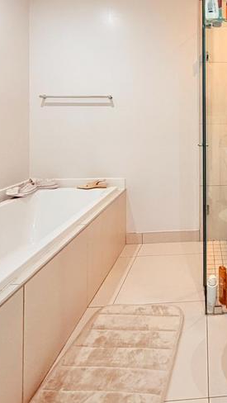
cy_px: 119
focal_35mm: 25
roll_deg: +0.6
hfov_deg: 40.8
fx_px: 267
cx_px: 222
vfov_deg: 70.7
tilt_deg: +0.6
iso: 400
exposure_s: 1/50
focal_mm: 2.22
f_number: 2.2
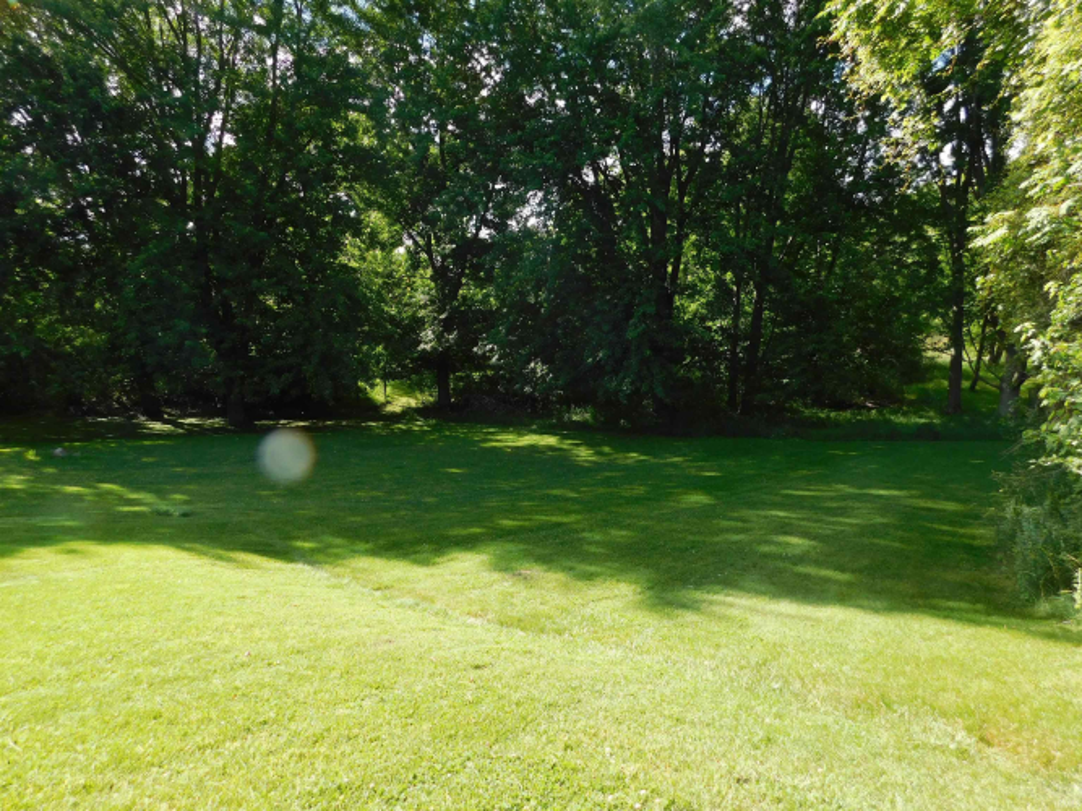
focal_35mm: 23
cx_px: 541
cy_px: 406
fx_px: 719
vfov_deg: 58.9
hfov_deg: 73.9
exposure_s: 1/400
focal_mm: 4
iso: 125
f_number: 3
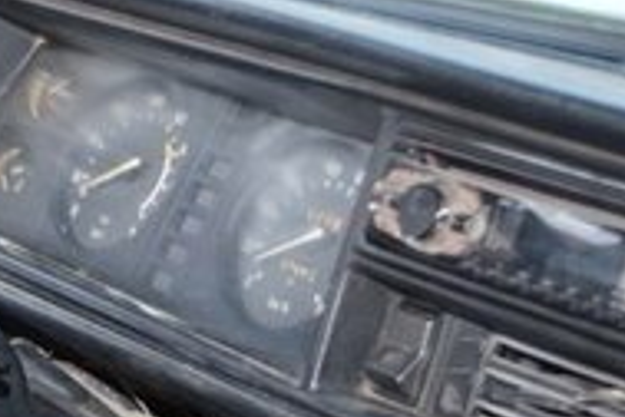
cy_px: 506
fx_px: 2361
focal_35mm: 136
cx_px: -69
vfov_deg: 9.9
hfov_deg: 14.7
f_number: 4.2
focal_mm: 26
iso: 100
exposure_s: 1/60
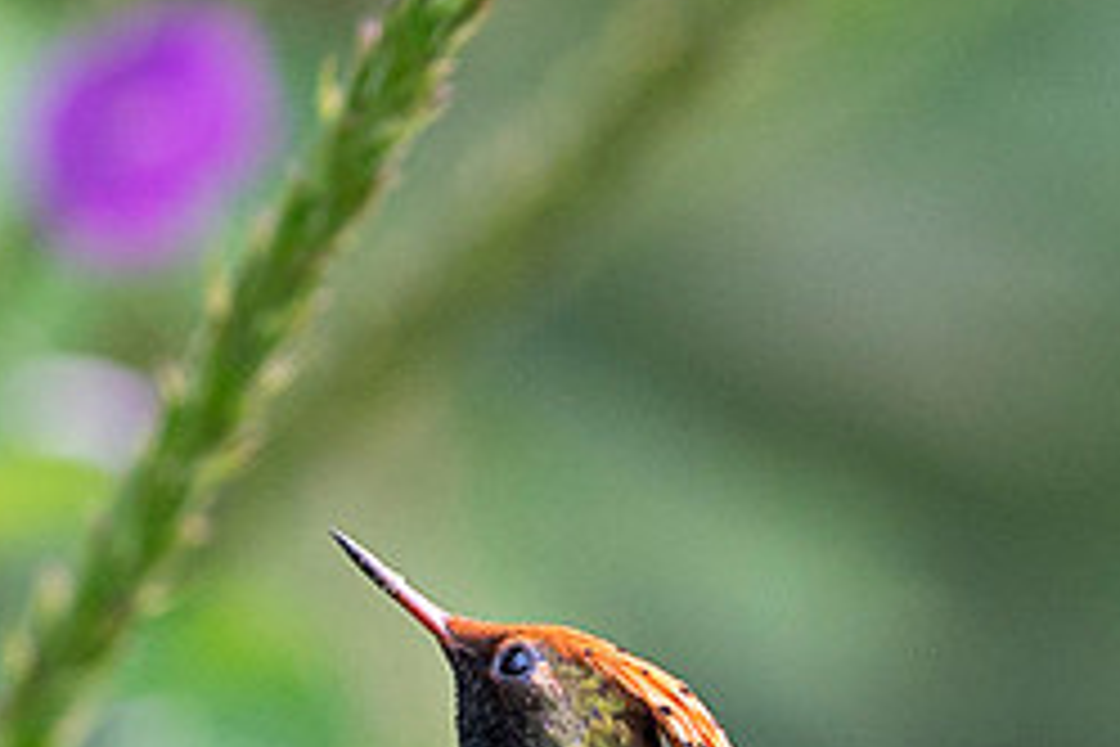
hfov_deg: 1.0
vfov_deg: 0.7
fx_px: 61377
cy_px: 909
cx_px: 596
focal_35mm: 1973
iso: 2500
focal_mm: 500
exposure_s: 1/400
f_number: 4
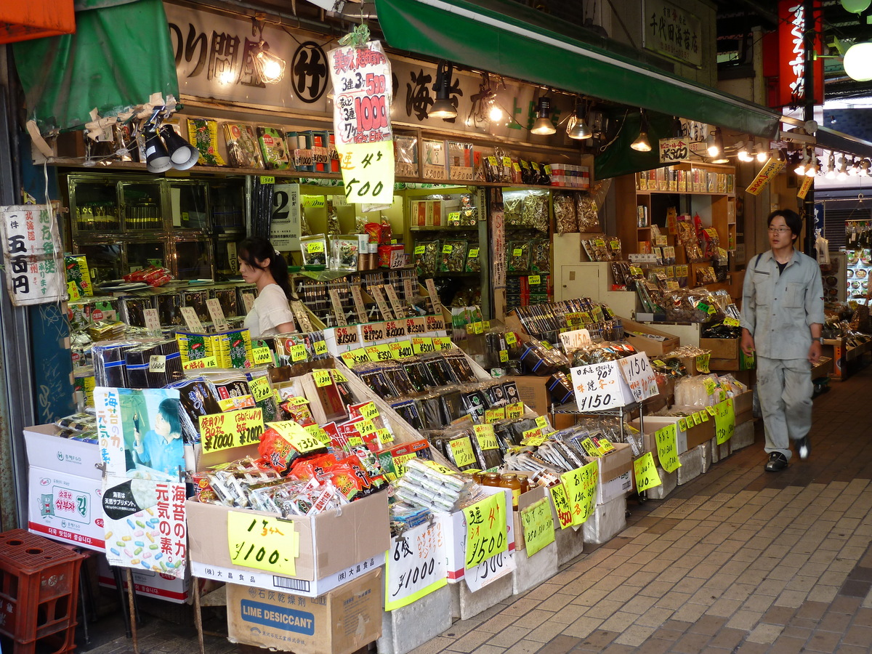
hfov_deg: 44.8
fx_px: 1058
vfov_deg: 34.3
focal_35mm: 42
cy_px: 327
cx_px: 436
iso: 80
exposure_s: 1/30
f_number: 3.7
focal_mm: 6.9
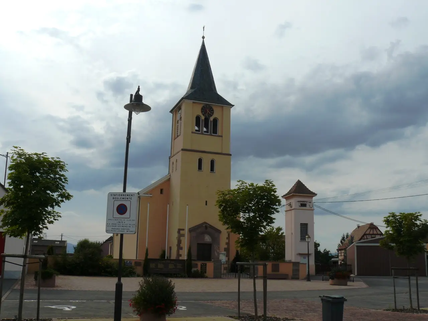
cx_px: 214
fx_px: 445
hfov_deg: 51.4
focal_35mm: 36
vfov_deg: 39.7
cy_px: 160
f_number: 8
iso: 100
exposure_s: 1/200
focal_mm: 6
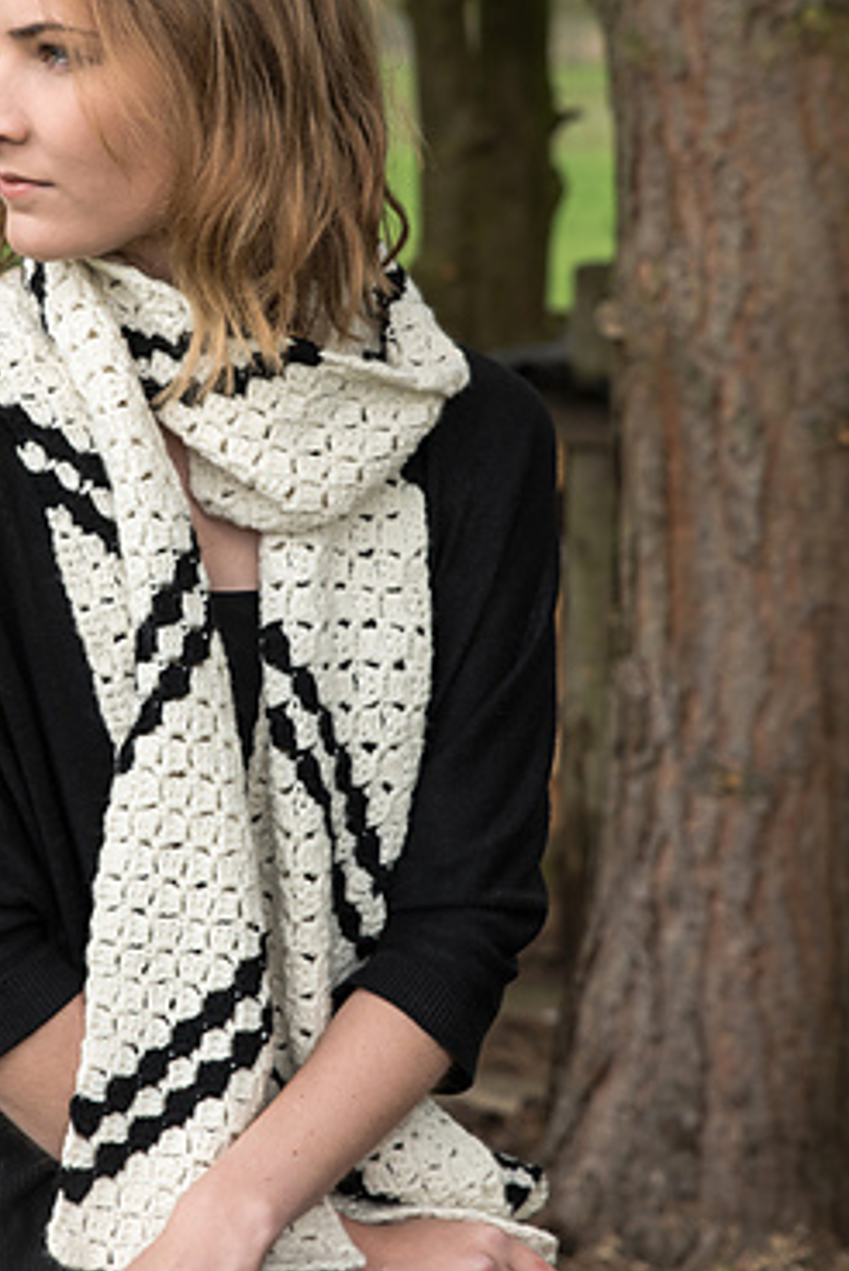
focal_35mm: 113
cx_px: 212
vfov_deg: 18.1
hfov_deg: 12.1
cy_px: 477
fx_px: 3990
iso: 400
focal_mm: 65
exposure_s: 1/160
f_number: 4.5
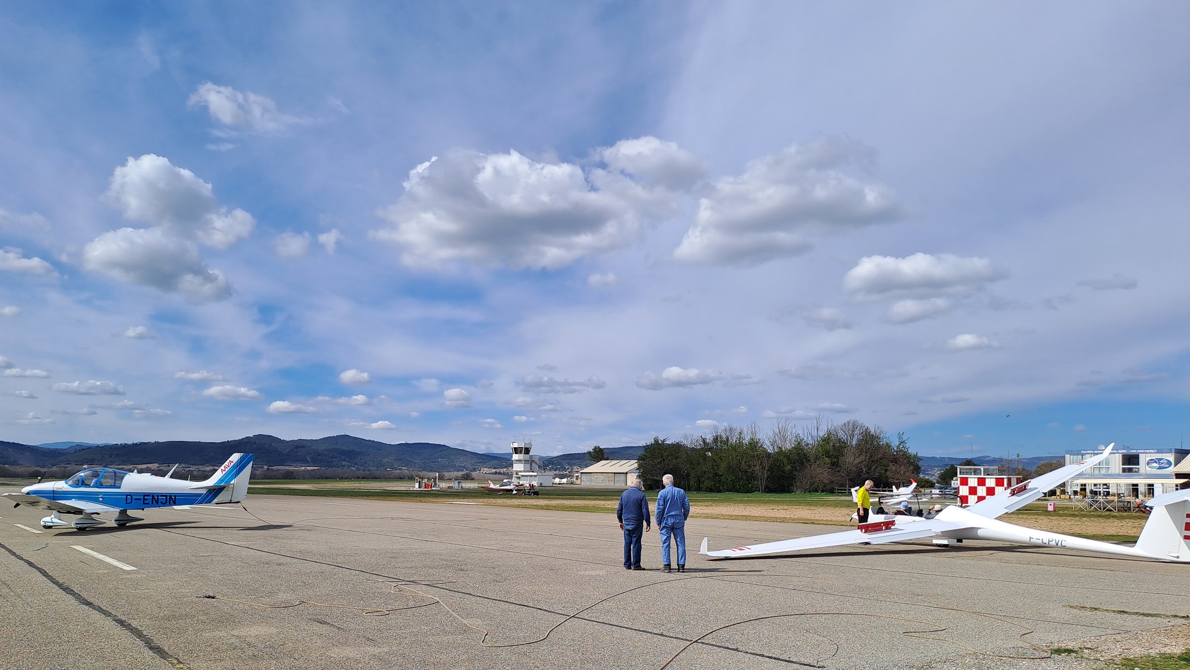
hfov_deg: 67.9
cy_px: 431
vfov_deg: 41.1
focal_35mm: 28
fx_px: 884
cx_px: 580
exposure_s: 1/2169
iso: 32
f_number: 1.8
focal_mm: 4.65
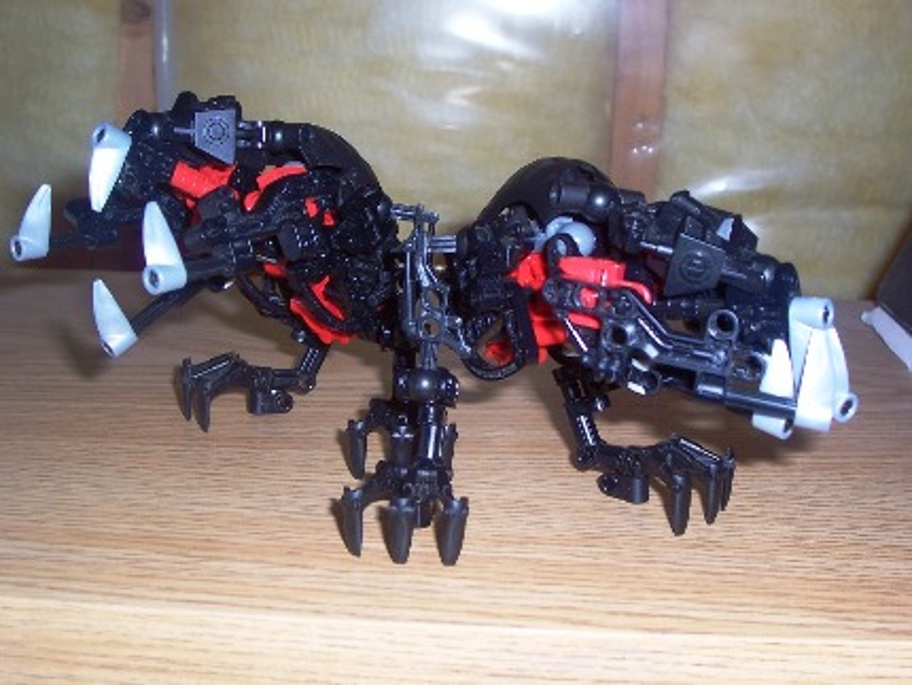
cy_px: 342
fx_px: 1107
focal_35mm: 42
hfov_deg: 44.8
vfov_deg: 34.4
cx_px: 456
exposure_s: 1/60
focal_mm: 7
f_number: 3
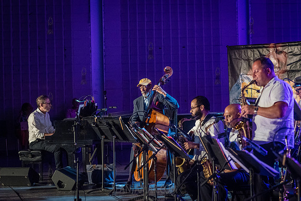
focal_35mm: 100
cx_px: 150
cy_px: 100
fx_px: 836
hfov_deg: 20.4
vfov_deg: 13.7
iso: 5000
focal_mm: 100
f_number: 4
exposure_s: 1/500
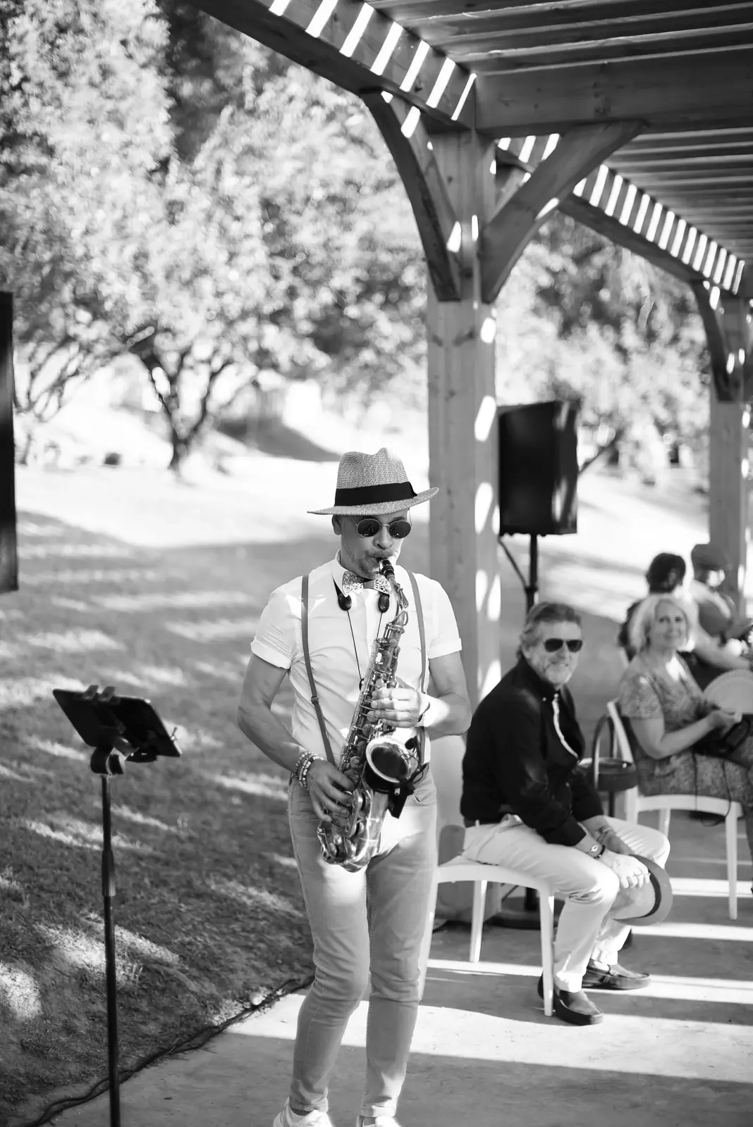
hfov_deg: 27.0
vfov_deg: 39.6
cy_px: 564
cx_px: 376
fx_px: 1567
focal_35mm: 50
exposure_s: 1/400
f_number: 1.6
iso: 100
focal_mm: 50
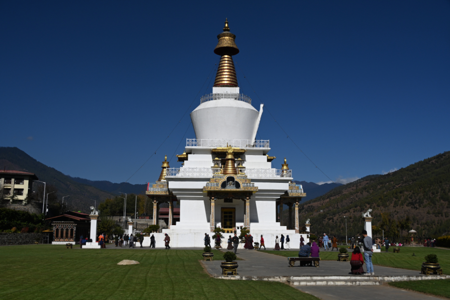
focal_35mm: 38
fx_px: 475
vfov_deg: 35.0
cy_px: 150
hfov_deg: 50.7
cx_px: 225
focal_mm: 38
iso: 320
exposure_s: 1/2500
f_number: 9
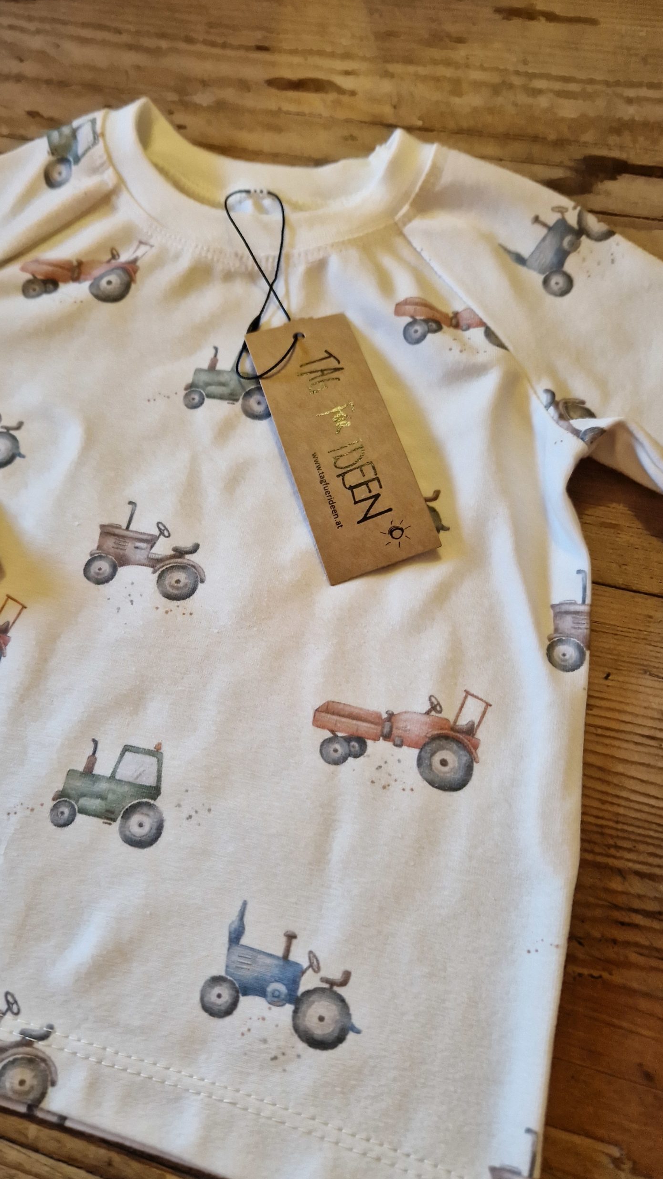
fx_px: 812
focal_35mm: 26
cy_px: 606
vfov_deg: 71.9
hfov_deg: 44.2
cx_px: 267
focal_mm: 5.4
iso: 400
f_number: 1.8
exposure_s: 1/100
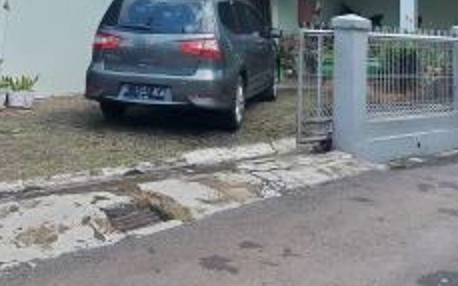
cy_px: -62
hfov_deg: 39.5
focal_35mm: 51
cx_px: 207
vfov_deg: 23.1
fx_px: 636
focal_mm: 5.23
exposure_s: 1/177
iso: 32
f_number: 1.8
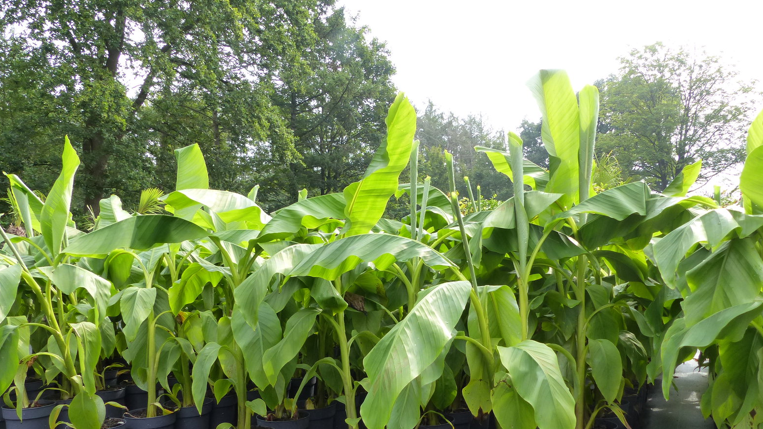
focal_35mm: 28
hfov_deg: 67.9
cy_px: 287
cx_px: 378
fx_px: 566
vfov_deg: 40.9
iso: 160
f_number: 4
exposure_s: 1/200
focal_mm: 4.5
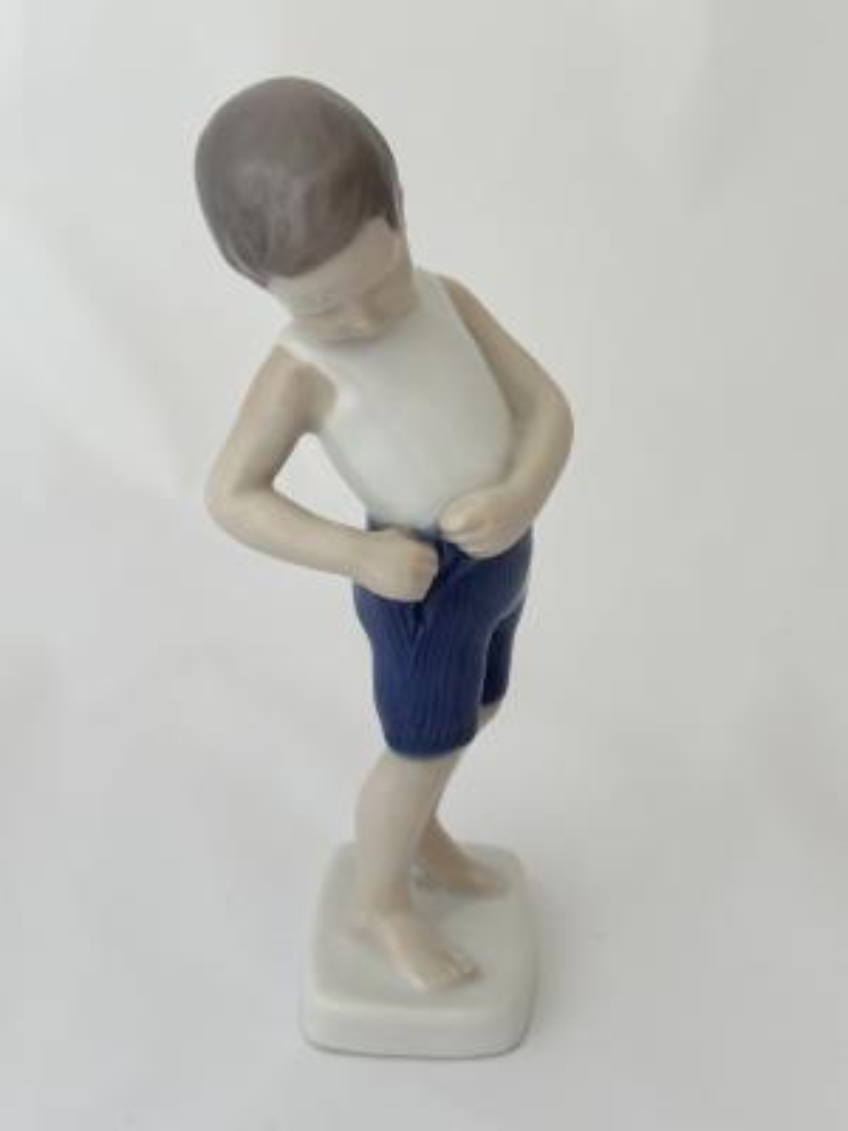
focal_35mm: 48
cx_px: 424
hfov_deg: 30.3
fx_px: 1568
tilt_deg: -23.9
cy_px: 566
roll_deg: +0.9
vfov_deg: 39.7
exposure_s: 1/60
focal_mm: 6.86
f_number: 1.78
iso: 80
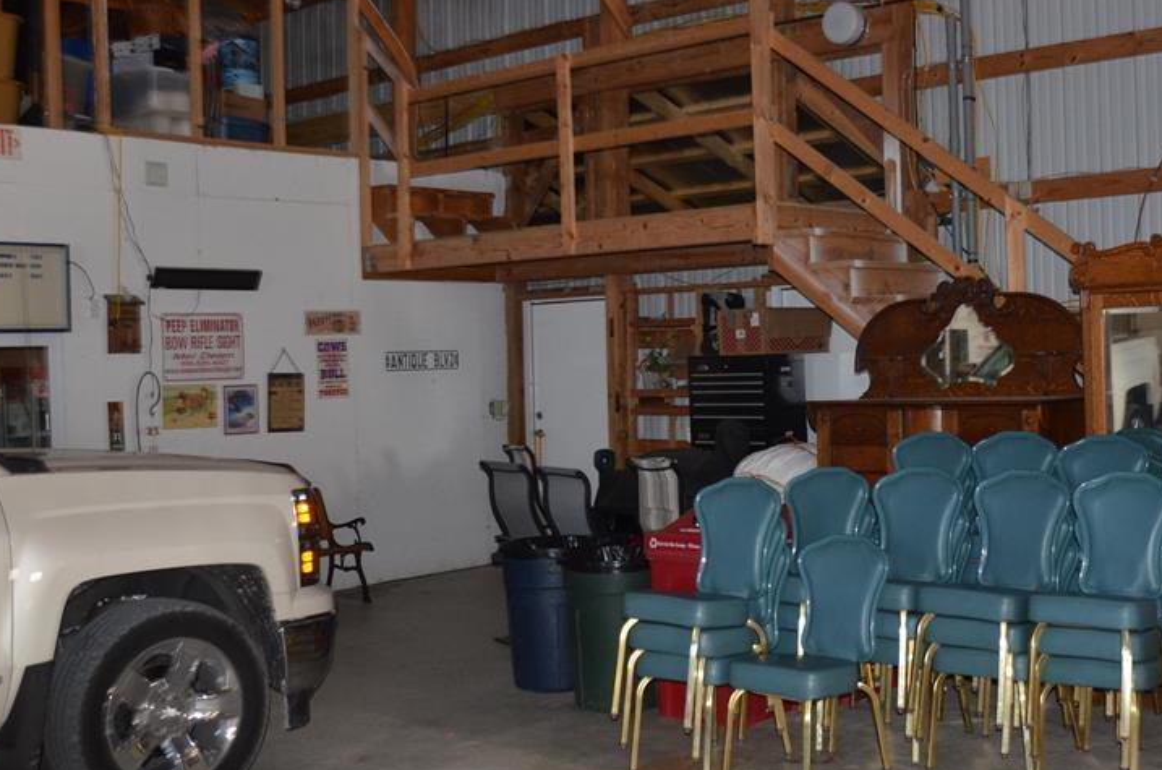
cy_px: 364
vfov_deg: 32.5
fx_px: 1321
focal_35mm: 41
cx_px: 756
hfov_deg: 46.9
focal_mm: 18
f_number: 3.5
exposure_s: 1/60
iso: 800
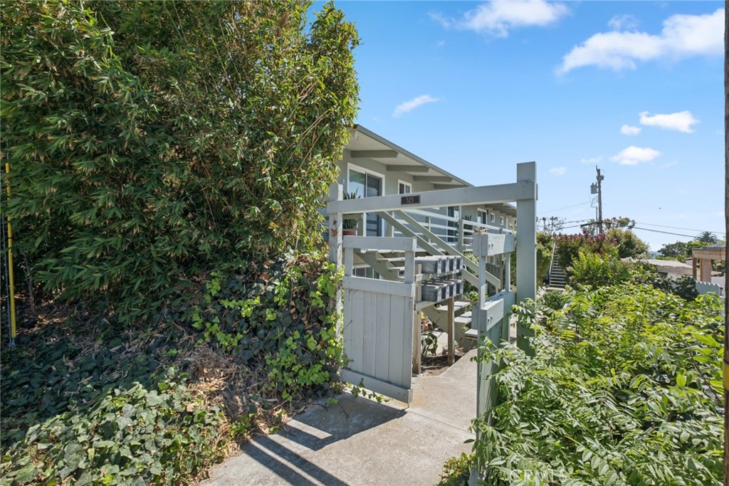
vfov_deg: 77.3
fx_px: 304
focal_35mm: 15
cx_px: 364
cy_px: 243
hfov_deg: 100.4
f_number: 8
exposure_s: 1/240
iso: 200
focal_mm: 10
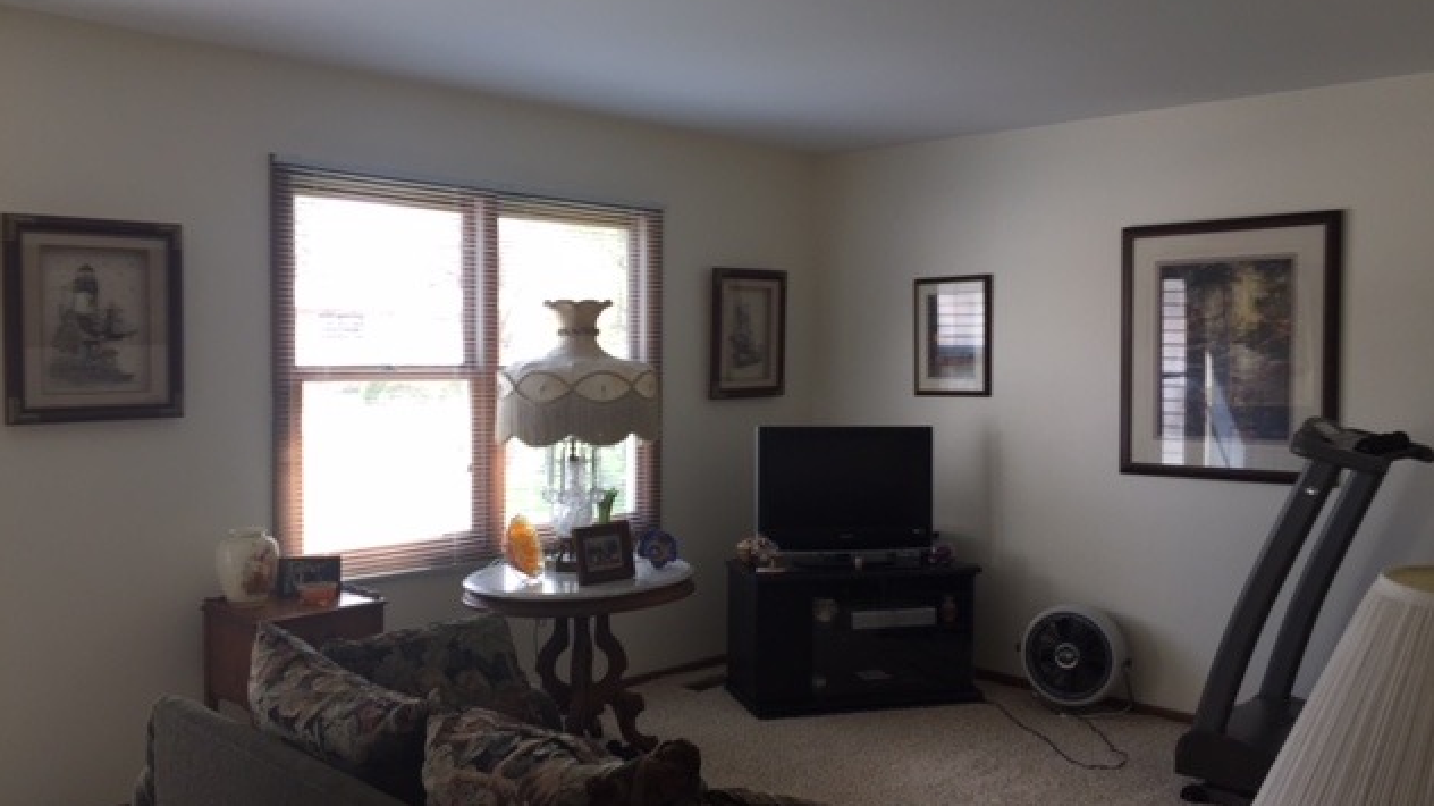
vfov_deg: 36.6
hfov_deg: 61.0
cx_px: 722
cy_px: 415
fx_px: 1216
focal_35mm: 32
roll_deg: +0.3
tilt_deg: -2.2
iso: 32
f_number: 2.2
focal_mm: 4.15
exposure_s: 1/40
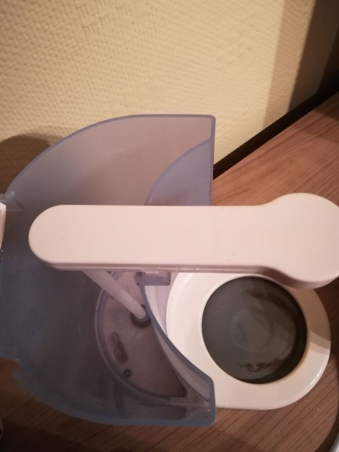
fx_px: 339
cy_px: 226
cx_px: 170
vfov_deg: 67.3
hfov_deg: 53.1
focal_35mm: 26
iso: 640
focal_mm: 3.83
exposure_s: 1/20
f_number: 2.2
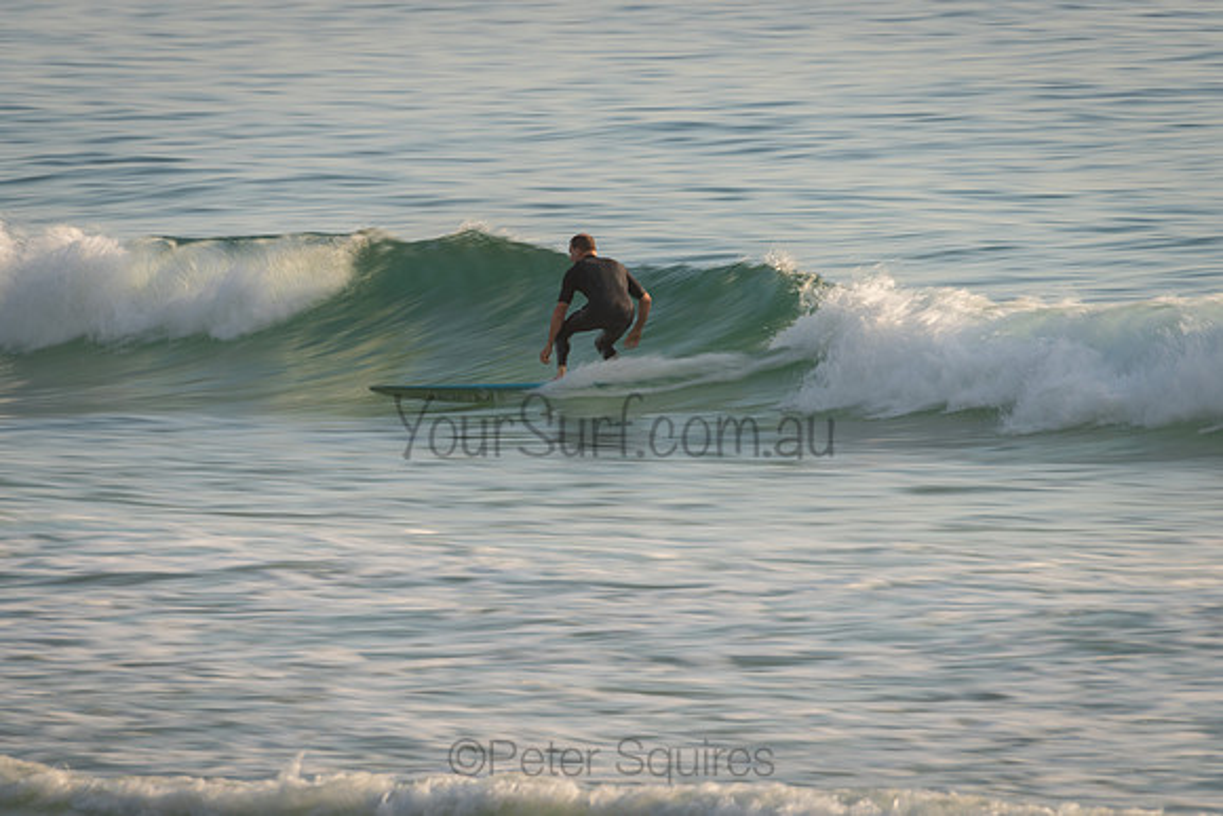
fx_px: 20813
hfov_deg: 3.4
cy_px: 319
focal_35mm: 613
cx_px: 619
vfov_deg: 2.2
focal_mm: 500
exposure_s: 1/25
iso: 64
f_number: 13
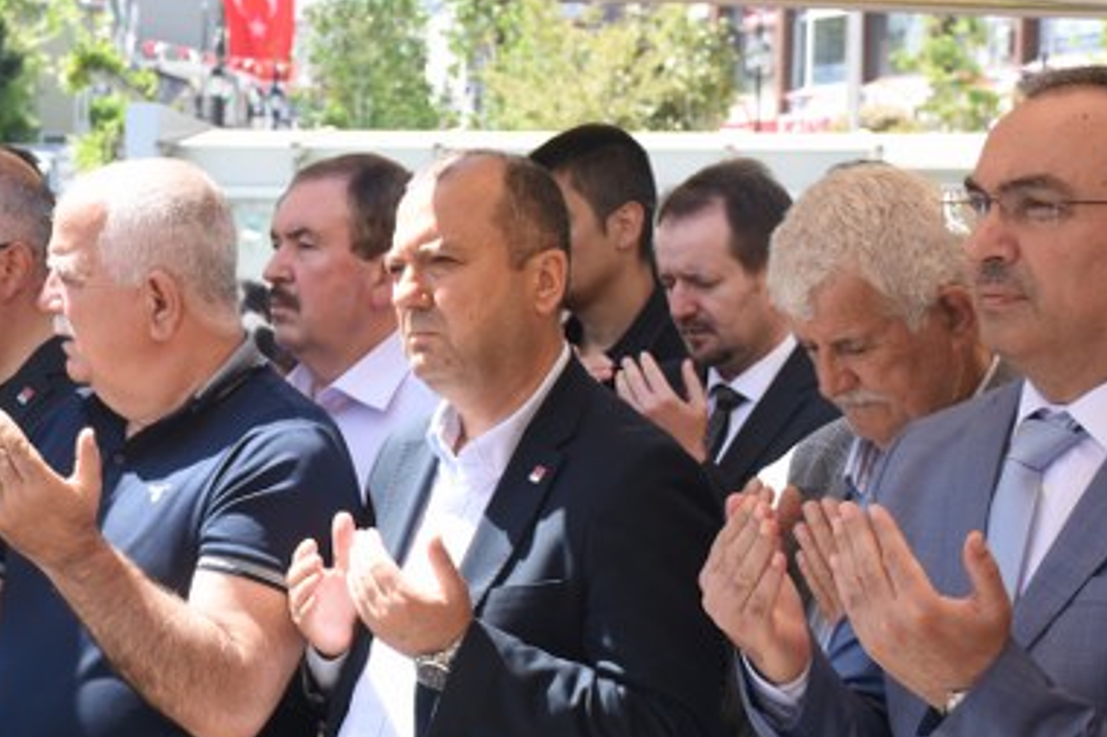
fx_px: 3104
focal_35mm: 101
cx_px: 160
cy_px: 374
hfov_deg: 19.9
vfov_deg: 13.5
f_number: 6.3
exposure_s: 1/160
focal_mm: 32
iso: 100
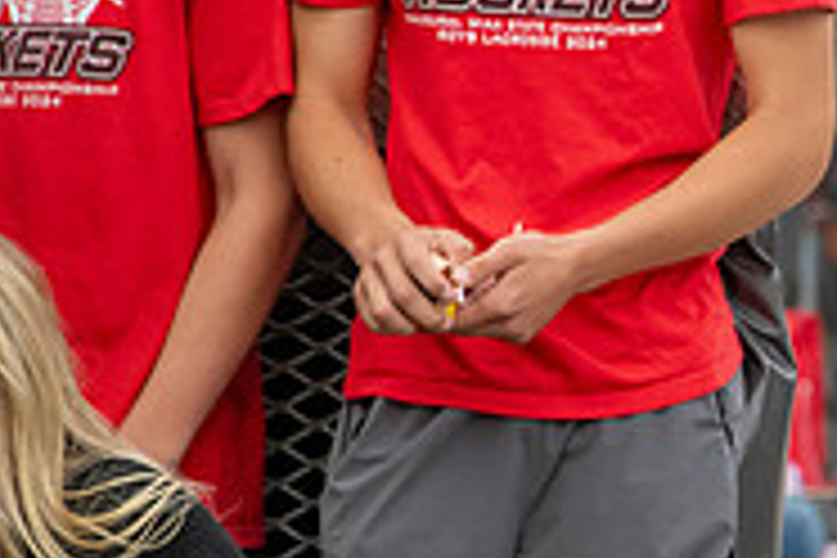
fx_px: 21691
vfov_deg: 1.5
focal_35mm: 933
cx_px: 972
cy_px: 380
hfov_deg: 2.2
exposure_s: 1/320
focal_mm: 300
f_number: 11
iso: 3200
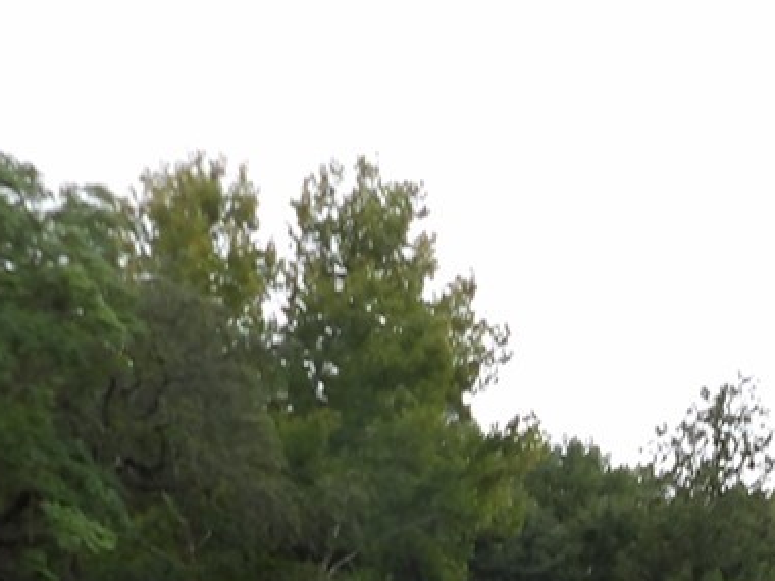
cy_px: 1174
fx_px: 2261
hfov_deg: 18.6
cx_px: 885
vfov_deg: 12.7
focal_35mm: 101
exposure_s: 1/90
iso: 100
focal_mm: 4.3
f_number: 3.2
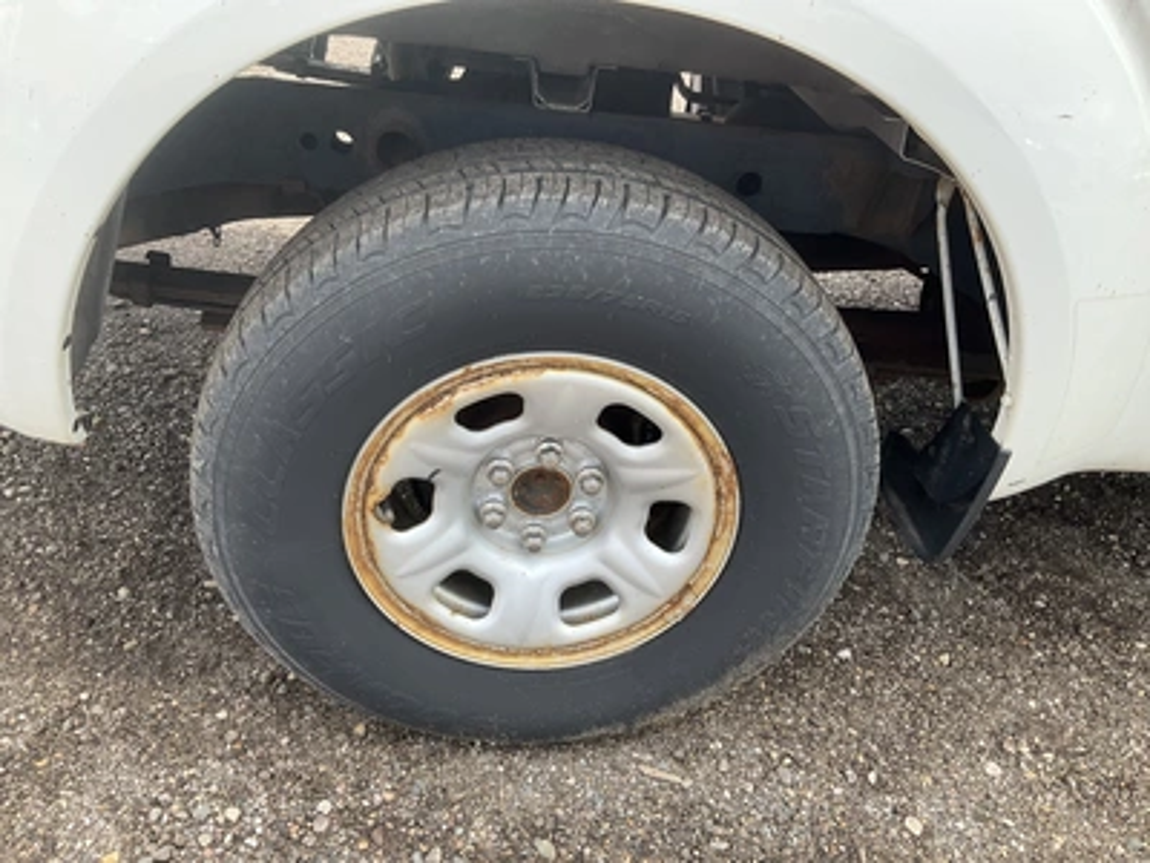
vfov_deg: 48.2
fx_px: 963
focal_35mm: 29
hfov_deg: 61.7
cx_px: 575
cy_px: 432
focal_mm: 3
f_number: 1.8
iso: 25
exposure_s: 1/281
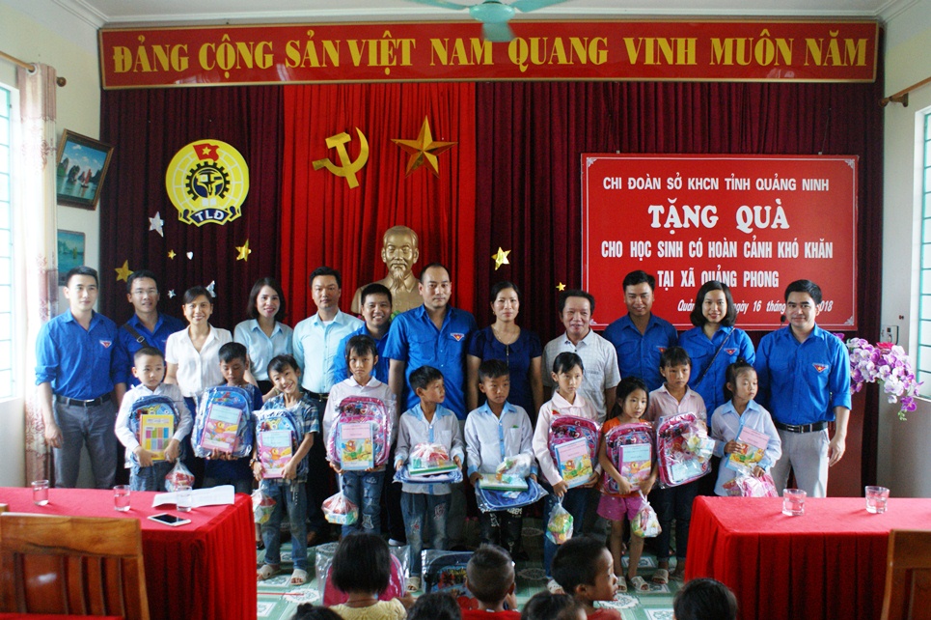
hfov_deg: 62.0
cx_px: 466
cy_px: 310
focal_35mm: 30
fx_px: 775
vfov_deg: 43.5
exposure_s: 1/250
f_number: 4
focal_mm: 20
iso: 800
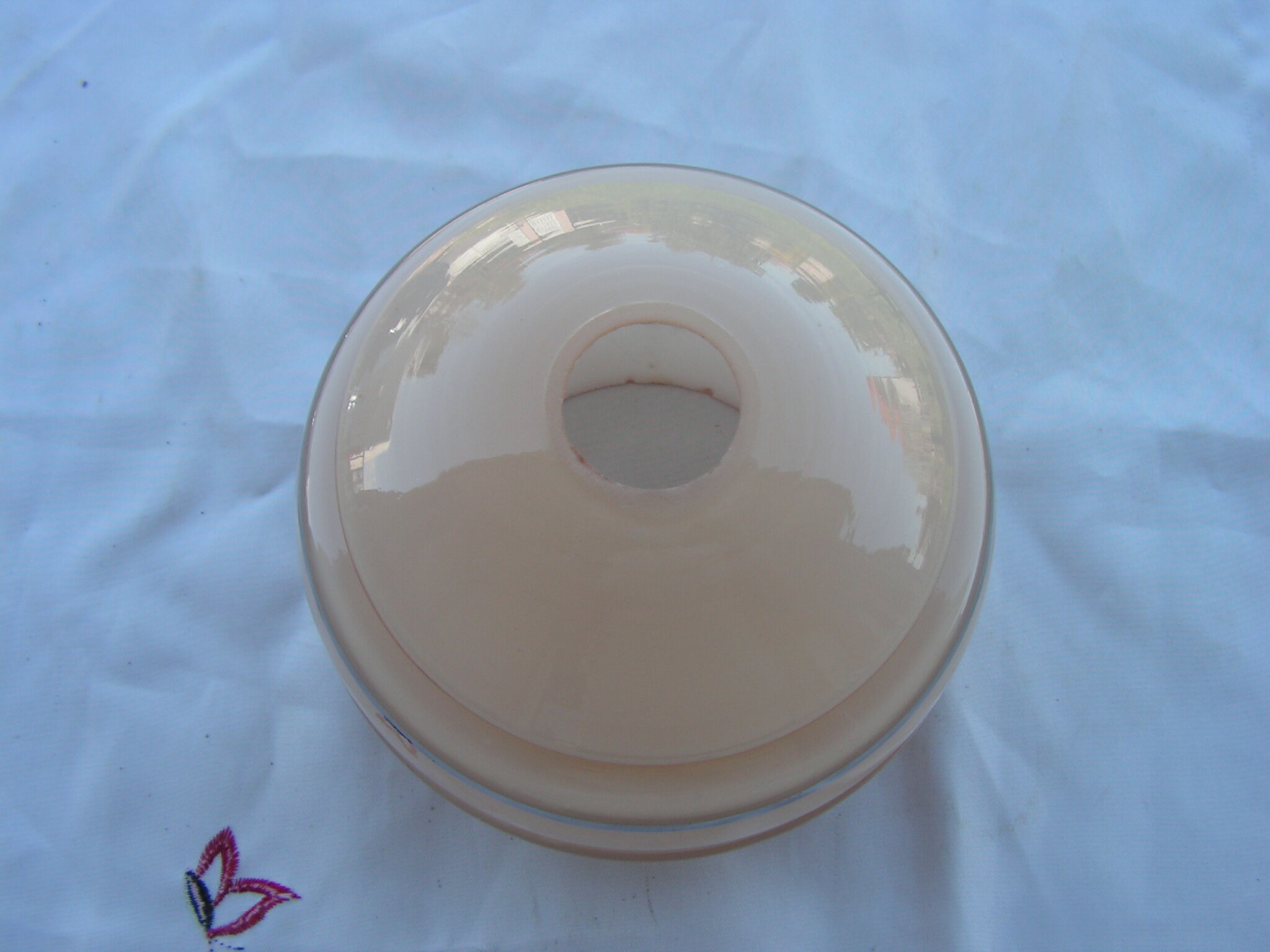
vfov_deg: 39.7
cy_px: 476
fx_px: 1321
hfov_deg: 51.4
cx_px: 635
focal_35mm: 36
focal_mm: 6
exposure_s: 1/250
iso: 64
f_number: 3.2
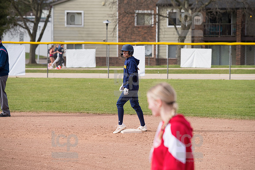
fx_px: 1417
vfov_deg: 6.9
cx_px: 128
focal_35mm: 200
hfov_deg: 10.3
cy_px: 85
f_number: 5.6
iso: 400
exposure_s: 1/1600
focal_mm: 200
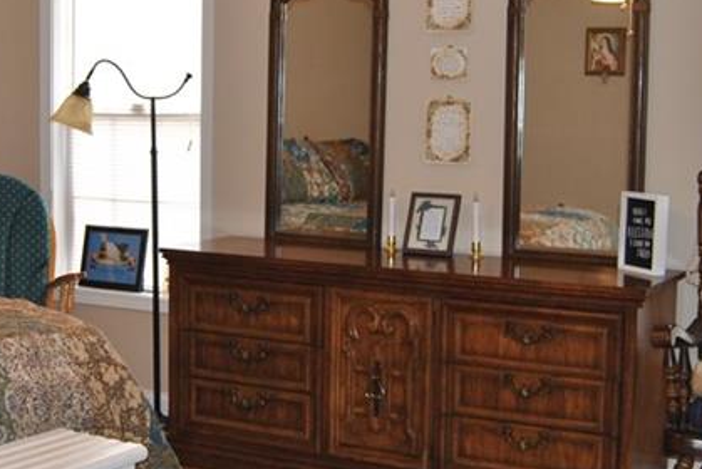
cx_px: 243
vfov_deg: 20.6
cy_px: 241
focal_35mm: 66
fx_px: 1288
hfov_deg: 30.3
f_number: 3.5
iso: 200
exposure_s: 1/60
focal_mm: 18
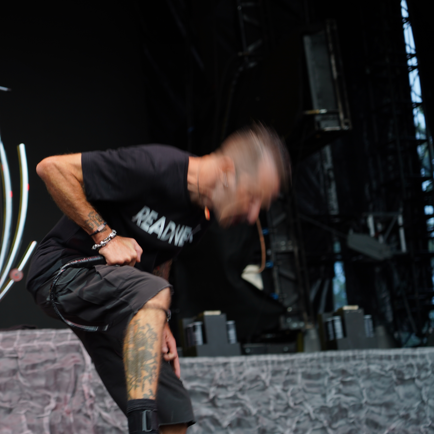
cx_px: 109
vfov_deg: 15.3
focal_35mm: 114
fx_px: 1617
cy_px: 218
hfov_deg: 15.2
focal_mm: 89
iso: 200
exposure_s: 1/100
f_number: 4
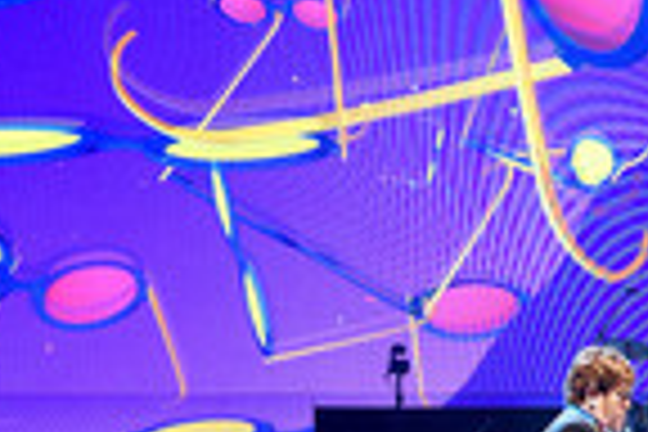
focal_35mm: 86
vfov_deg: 15.9
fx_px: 1548
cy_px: 218
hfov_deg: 22.7
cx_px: 648
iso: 800
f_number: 4
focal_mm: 31
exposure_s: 1/400
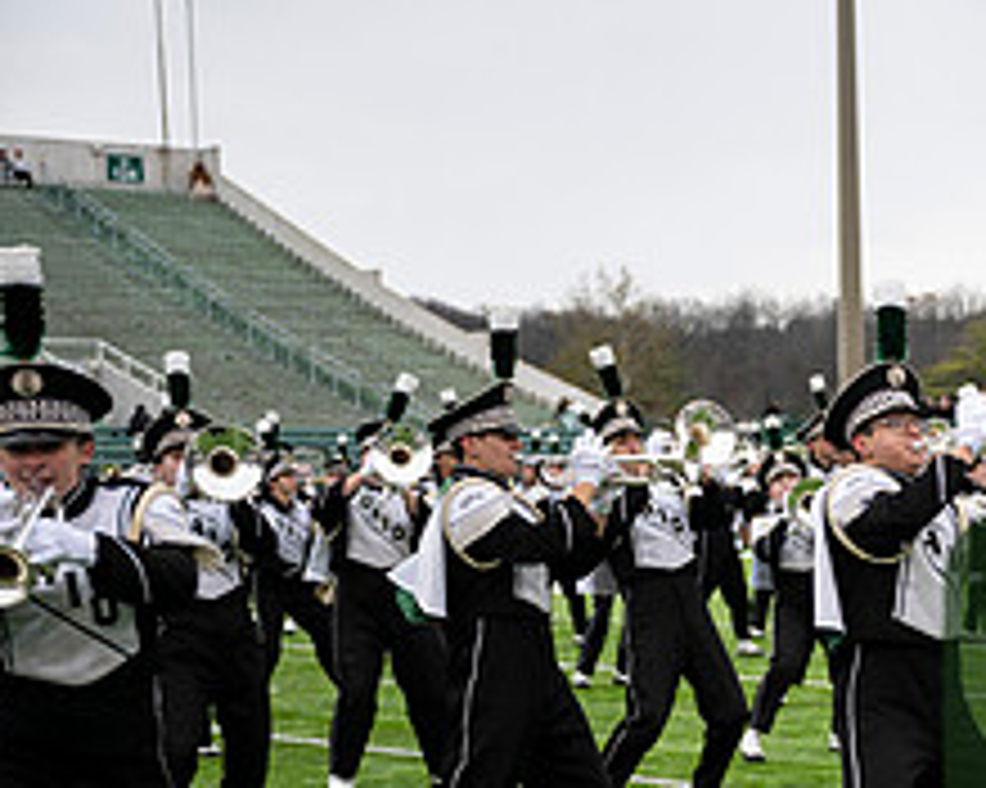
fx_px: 2829
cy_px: 723
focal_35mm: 97
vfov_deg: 15.6
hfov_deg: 18.4
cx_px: 1283
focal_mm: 39
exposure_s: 1/500
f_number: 2.8
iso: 100
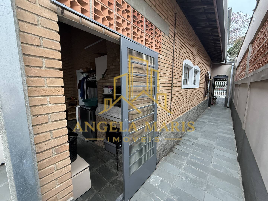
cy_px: 100
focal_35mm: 14
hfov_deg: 102.1
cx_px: 134
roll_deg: +1.3
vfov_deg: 85.7
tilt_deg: -7.8
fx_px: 108
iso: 320
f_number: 2.2
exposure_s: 1/99
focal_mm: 2.22
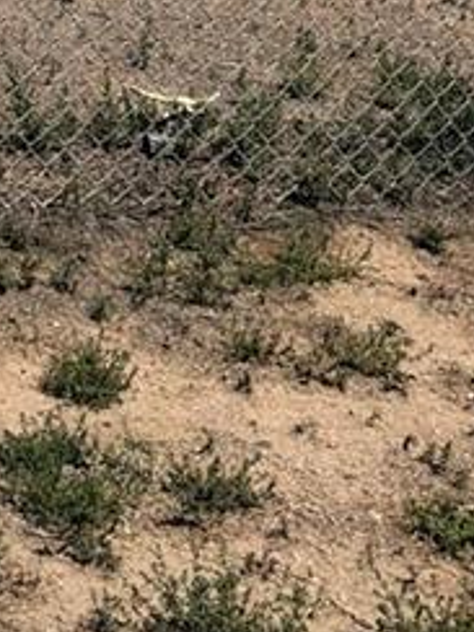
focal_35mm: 118
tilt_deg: -6.0
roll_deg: -2.1
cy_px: -355
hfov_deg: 10.7
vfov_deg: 15.3
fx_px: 2154
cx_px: -658
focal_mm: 6.76
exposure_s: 1/9091
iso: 80
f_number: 1.78
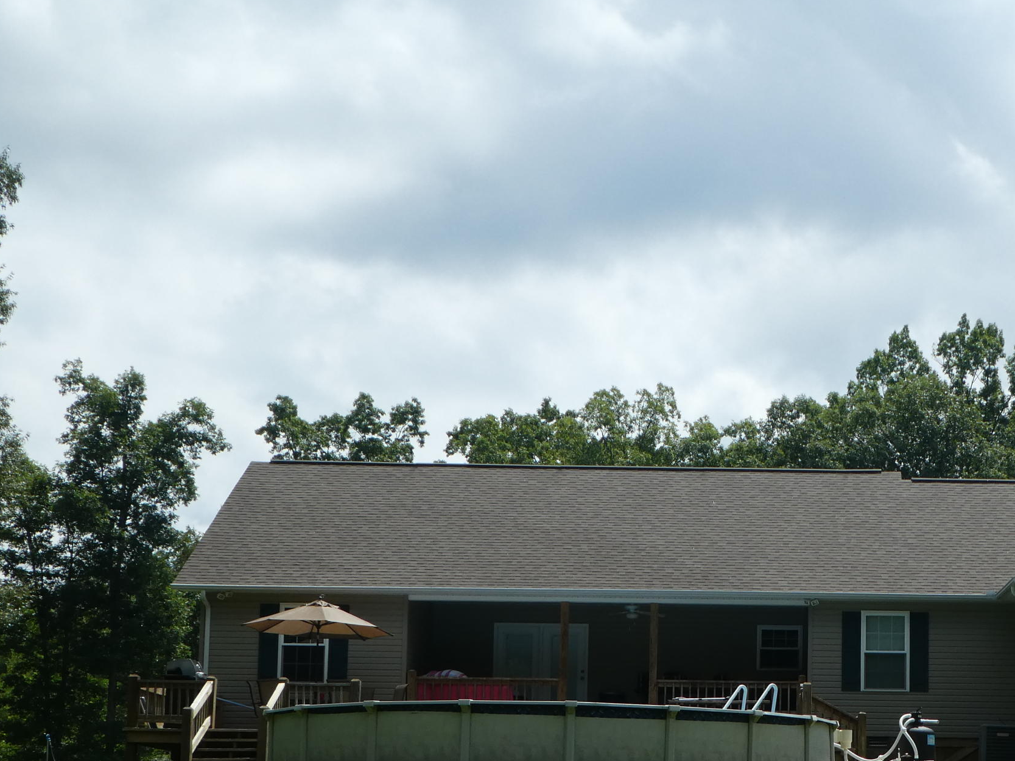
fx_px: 2111
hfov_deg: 26.4
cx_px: 848
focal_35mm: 72
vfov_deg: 20.2
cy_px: 612
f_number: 3.8
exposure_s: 1/800
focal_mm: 7.2
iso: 80
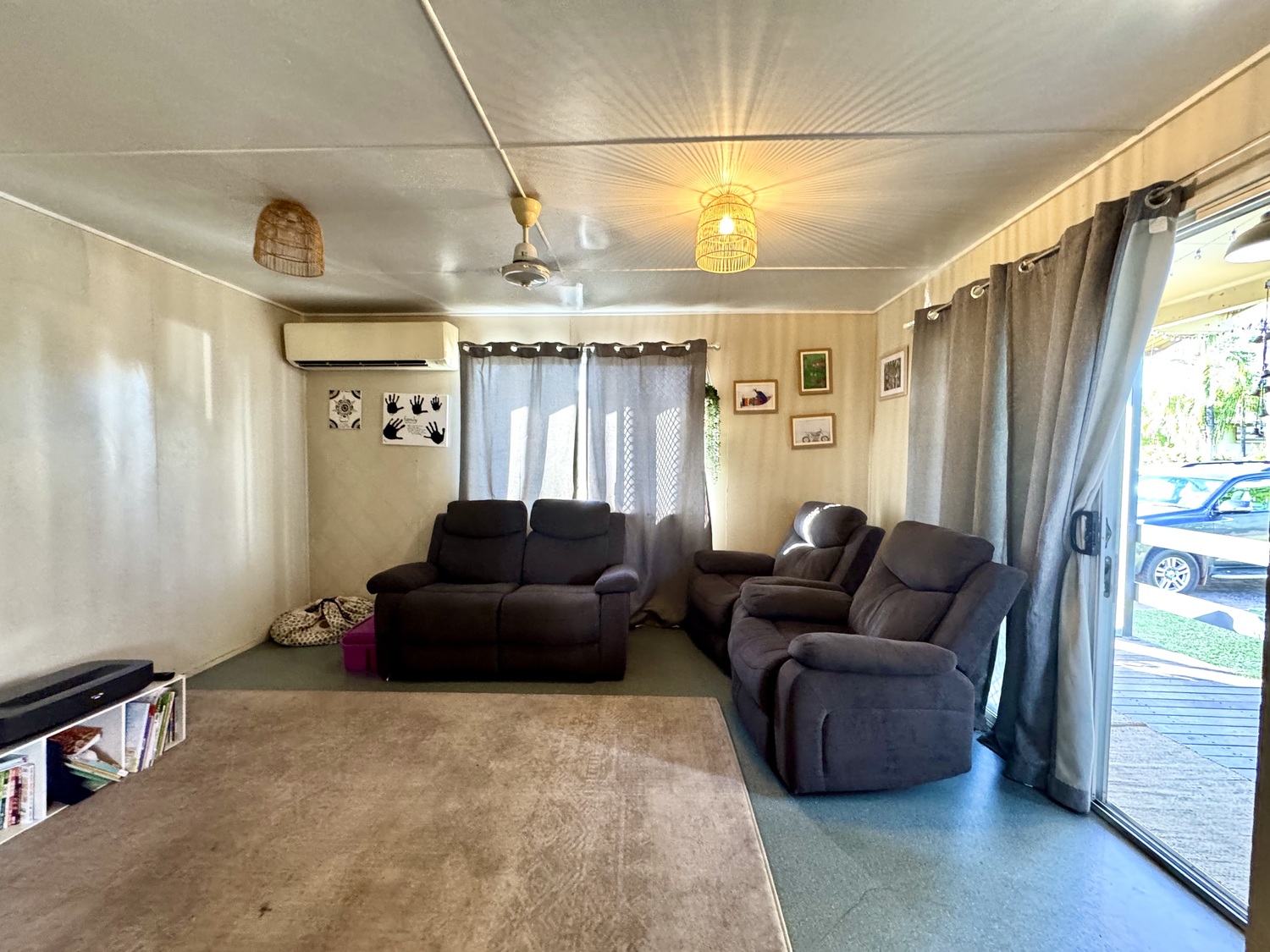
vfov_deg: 85.7
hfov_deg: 102.1
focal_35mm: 14
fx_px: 514
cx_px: 635
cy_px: 476
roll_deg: -2.0
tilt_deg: +1.6
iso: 320
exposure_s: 1/50
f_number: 2.2
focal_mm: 2.22
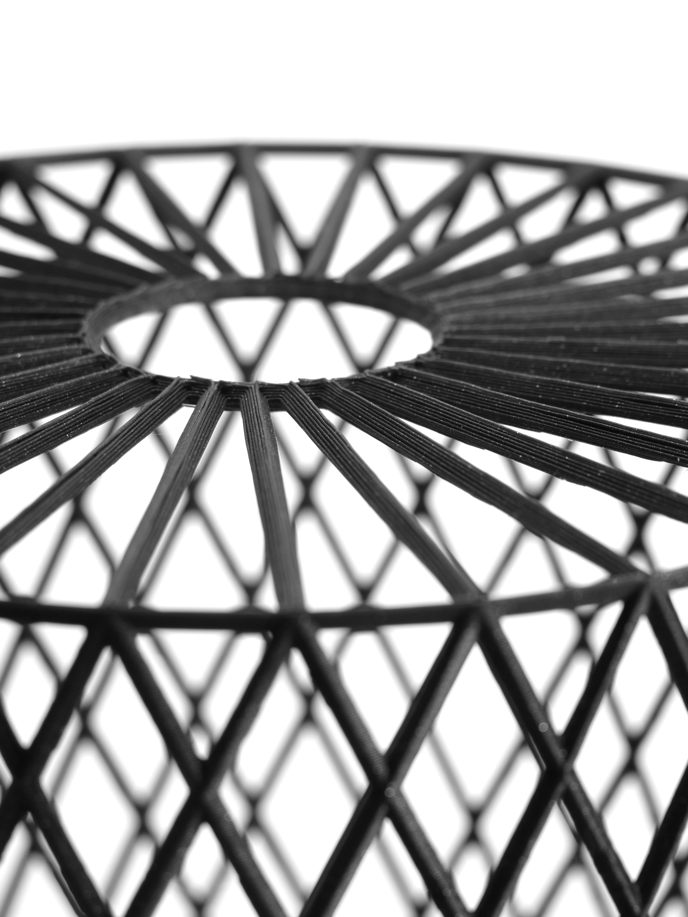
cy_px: 458
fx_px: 3180
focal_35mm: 120
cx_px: 344
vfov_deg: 16.4
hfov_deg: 12.3
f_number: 5.6
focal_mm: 60
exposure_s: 1/100
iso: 200
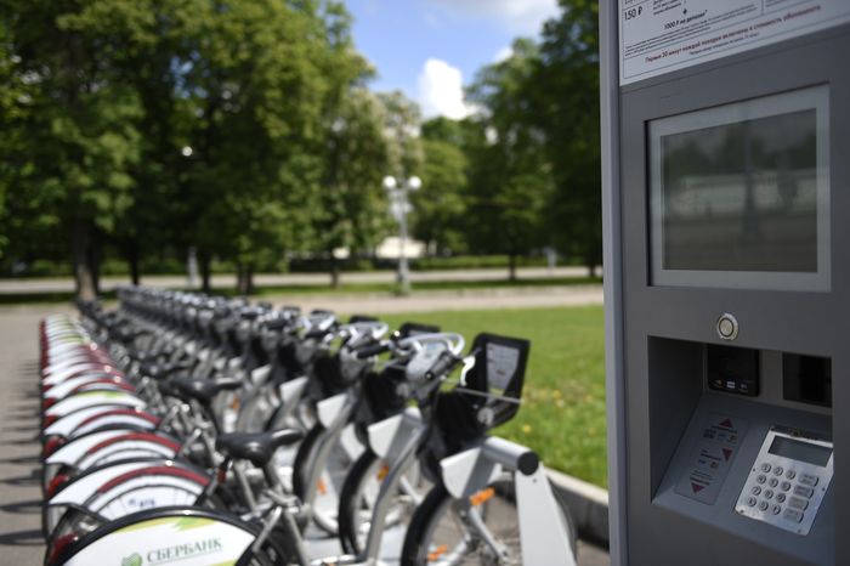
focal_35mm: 36
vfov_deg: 36.8
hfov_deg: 53.2
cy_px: 283
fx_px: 850
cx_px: 425
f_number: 2.8
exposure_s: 1/1000
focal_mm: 36
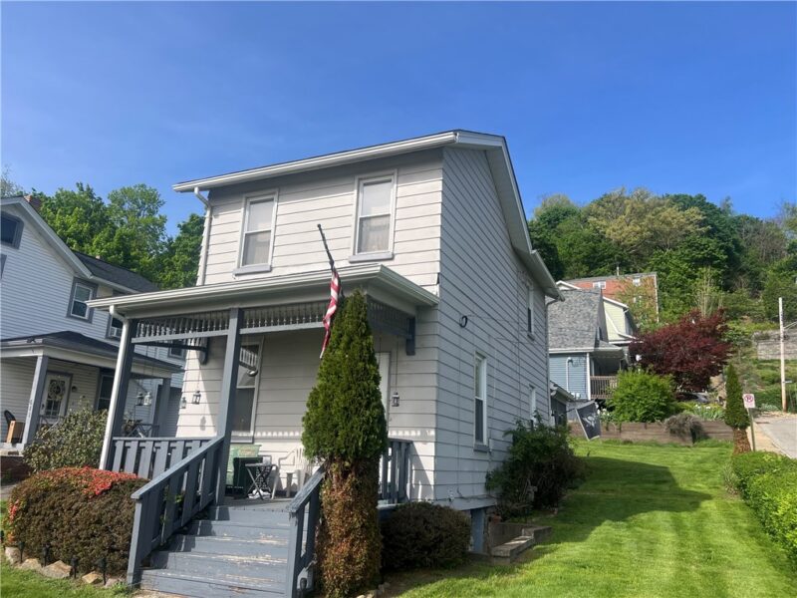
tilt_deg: +14.6
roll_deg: -3.0
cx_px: 398
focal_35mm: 26
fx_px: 599
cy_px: 299
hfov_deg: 67.3
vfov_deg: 53.1
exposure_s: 1/2841
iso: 50
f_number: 1.5
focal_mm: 5.7
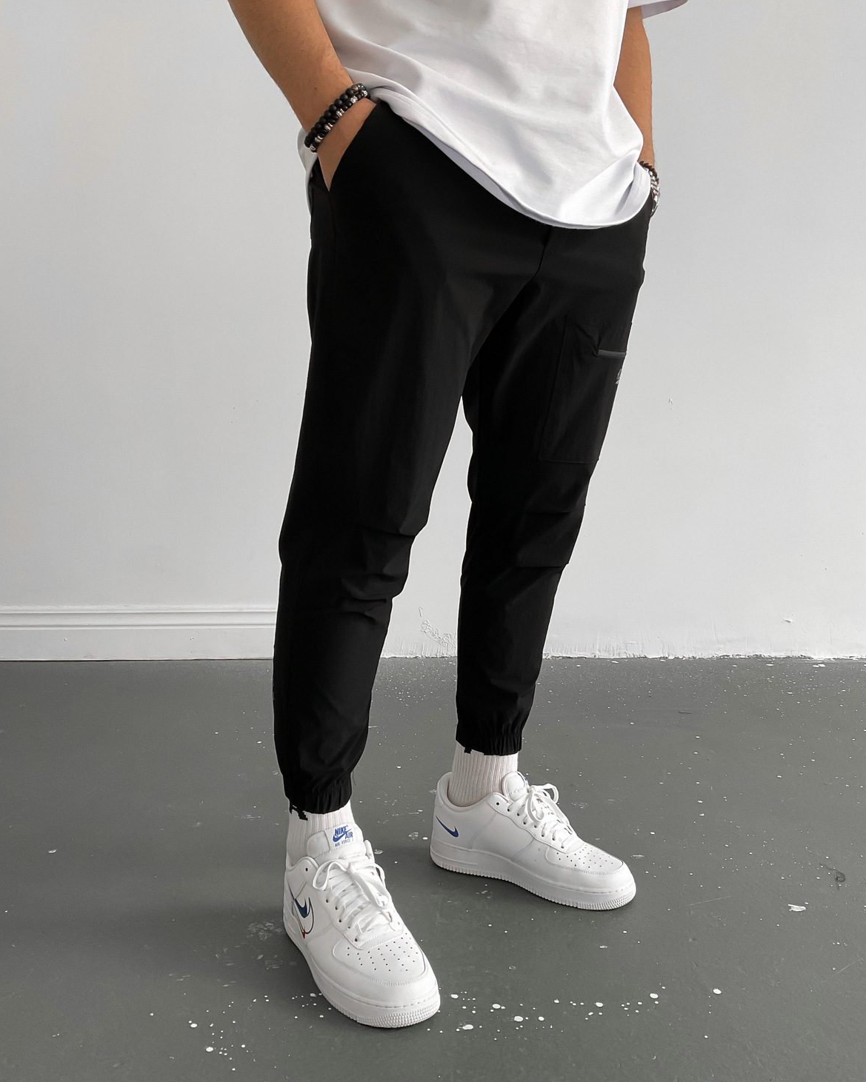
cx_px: 424
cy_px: 518
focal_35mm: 31
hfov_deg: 47.1
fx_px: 993
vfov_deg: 57.2
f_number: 1.8
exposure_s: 1/90
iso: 64
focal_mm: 3
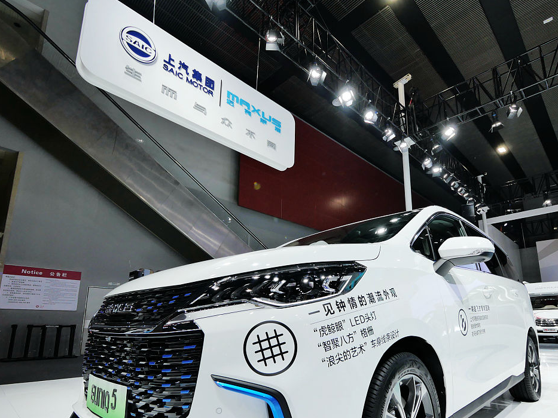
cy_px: 253
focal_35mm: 18
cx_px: 327
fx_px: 290
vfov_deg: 70.8
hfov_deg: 86.9
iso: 200
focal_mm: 7
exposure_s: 1/160
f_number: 4
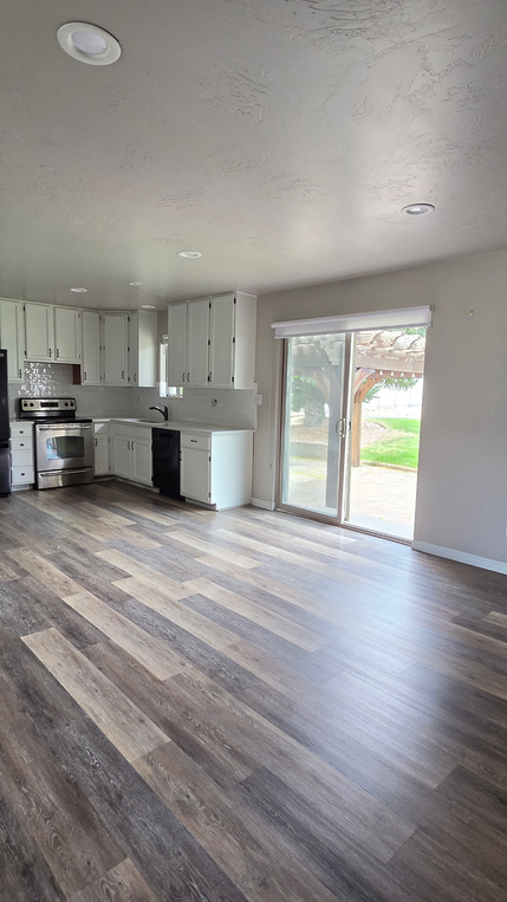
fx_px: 454
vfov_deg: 89.6
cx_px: 266
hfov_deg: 58.3
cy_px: 453
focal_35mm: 19
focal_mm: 2.2
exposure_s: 1/120
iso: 200
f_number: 2.2
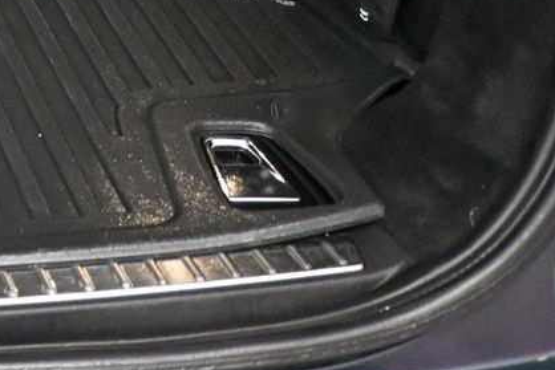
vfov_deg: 13.1
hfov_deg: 18.5
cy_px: -321
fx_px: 1434
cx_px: -355
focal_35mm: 93
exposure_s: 1/60
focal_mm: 16
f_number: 3.5
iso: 3600
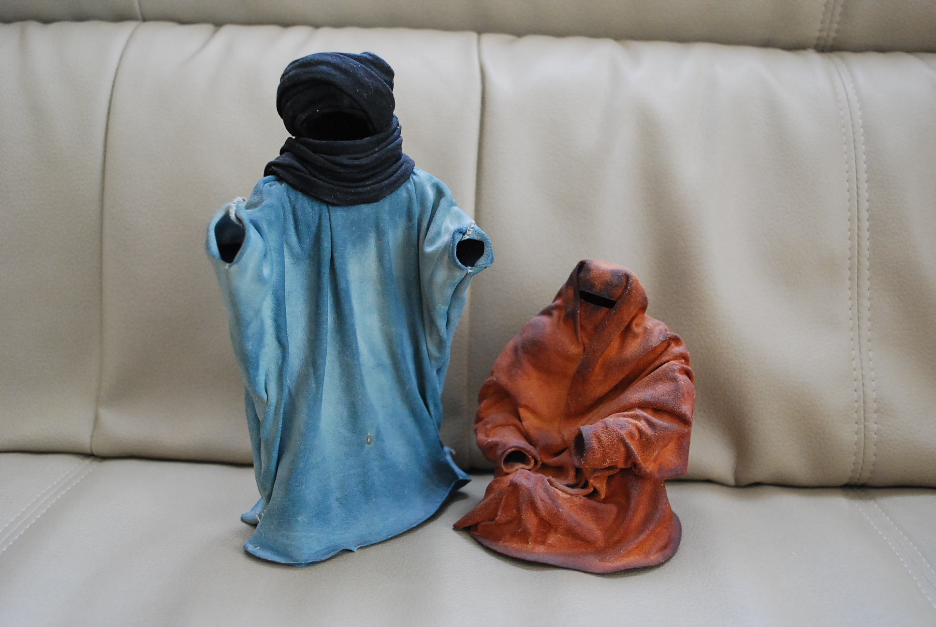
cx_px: 468
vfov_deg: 34.3
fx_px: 1015
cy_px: 314
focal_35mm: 39
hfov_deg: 49.5
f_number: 4.2
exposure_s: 1/25
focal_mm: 26
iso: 1600
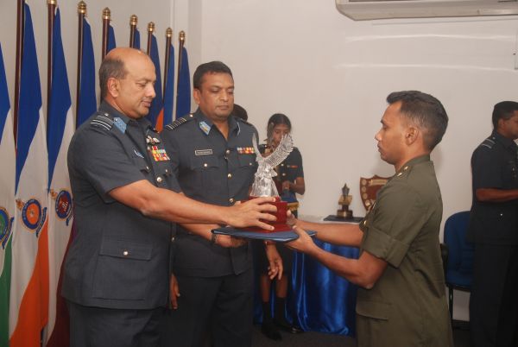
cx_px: 259
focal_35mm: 52
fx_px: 757
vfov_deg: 25.8
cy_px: 174
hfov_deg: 37.8
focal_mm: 35
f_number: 5.6
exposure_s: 1/100
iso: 400
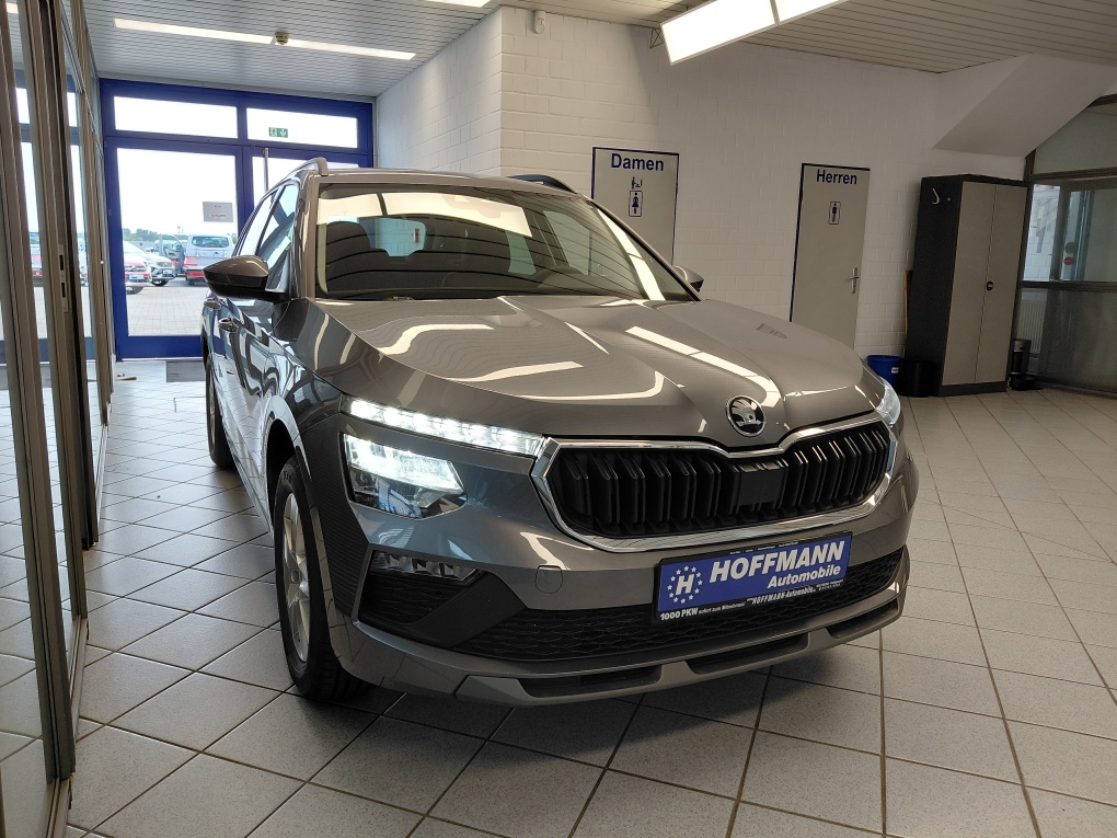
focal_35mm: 25
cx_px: 558
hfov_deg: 69.4
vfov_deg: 54.9
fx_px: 807
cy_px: 419
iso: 64
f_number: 1.8
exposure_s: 1/100
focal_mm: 4.69
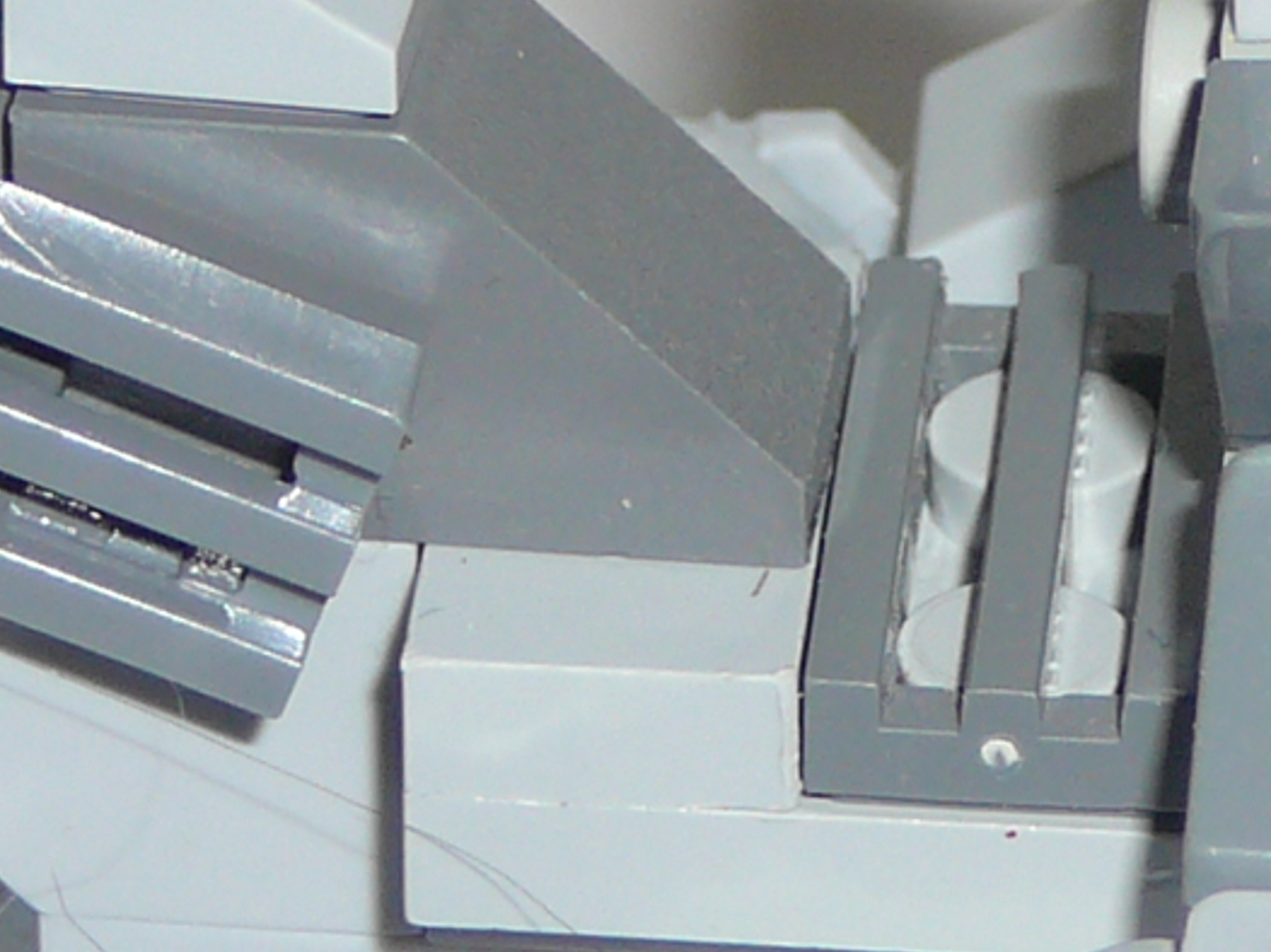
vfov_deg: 4.1
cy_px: 201
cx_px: 783
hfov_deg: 5.5
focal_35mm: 362
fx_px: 13286
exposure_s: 1/30
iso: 80
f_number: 3.9
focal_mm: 14.1
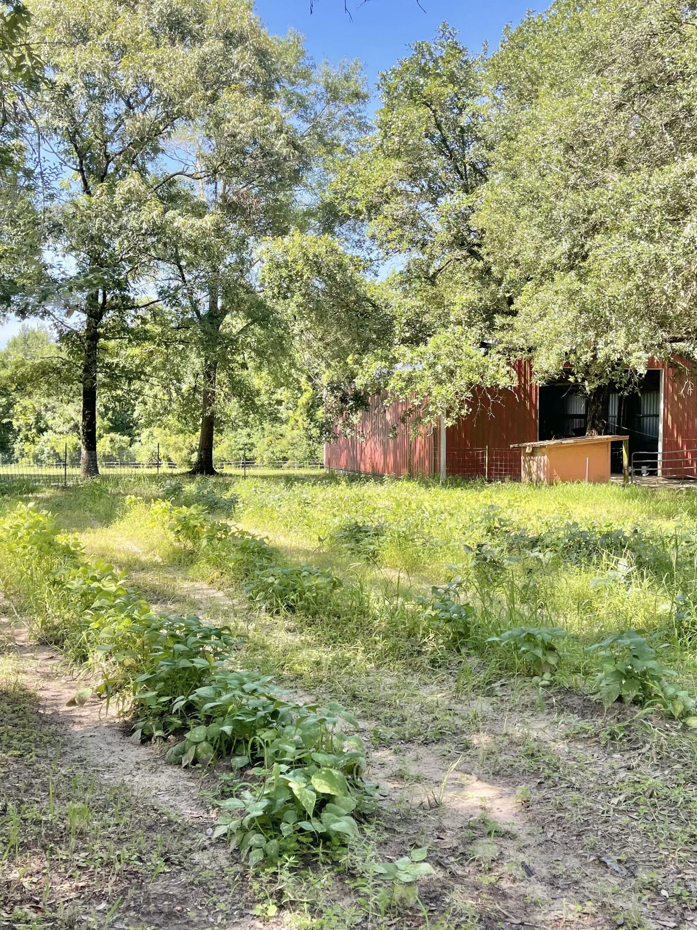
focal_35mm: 34
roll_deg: -1.3
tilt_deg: -3.2
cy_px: 465
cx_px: 383
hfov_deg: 41.7
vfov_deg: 54.0
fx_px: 913
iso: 32
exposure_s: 1/572
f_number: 1.6
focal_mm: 5.1
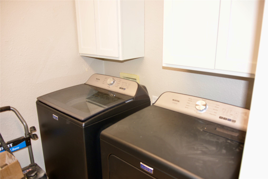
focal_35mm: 28
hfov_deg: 65.5
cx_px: 134
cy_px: 90
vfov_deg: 46.4
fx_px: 208
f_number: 4
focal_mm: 28
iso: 320
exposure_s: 1/60
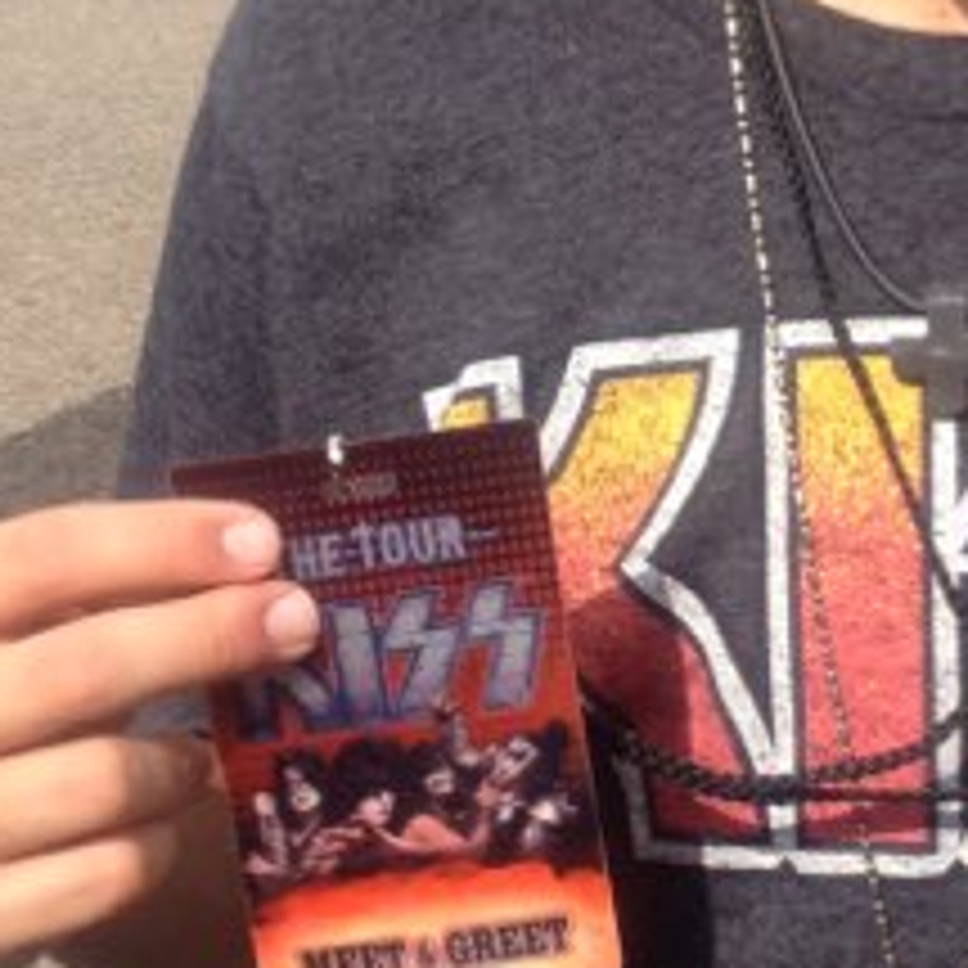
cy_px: 383
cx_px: 819
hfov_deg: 15.0
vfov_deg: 15.1
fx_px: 3638
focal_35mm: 115
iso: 64
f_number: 2.4
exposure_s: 1/968
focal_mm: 4.28
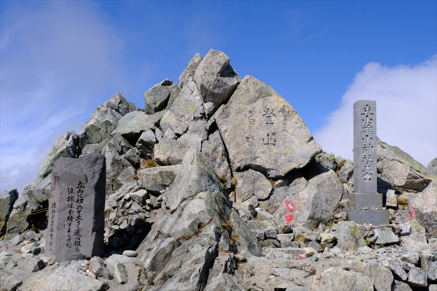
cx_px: 218
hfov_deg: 48.5
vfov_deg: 33.4
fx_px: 486
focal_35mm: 40
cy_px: 146
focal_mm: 26.6
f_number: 8
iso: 320
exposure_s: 1/850
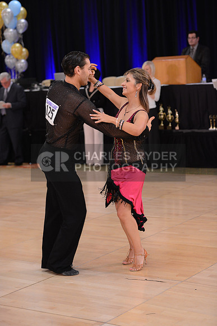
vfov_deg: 24.8
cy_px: 163
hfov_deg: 16.7
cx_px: 108
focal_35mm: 82
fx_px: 741
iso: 2500
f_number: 2.8
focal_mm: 82
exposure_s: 1/250
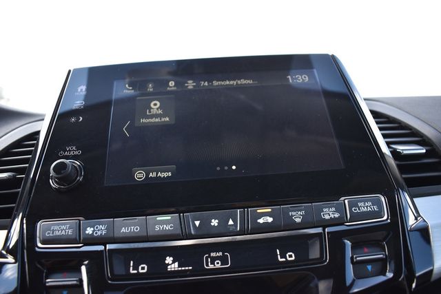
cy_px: 147
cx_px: 220
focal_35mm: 27
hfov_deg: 67.4
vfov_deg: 48.0
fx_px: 331
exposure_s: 1/250
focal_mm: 18
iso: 640
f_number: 3.5
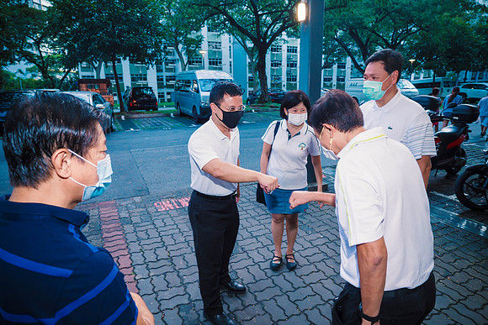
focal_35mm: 23
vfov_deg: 55.4
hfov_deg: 76.4
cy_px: 162
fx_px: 310
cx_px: 244
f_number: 2.8
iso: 500
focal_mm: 11
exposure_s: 1/125
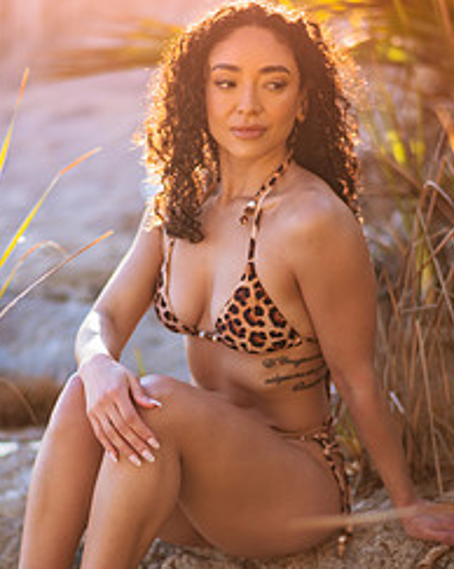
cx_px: 225
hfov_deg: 15.2
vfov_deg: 19.0
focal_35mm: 101
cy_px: 351
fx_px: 1699
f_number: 1.4
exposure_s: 1/1250
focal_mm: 58
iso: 100
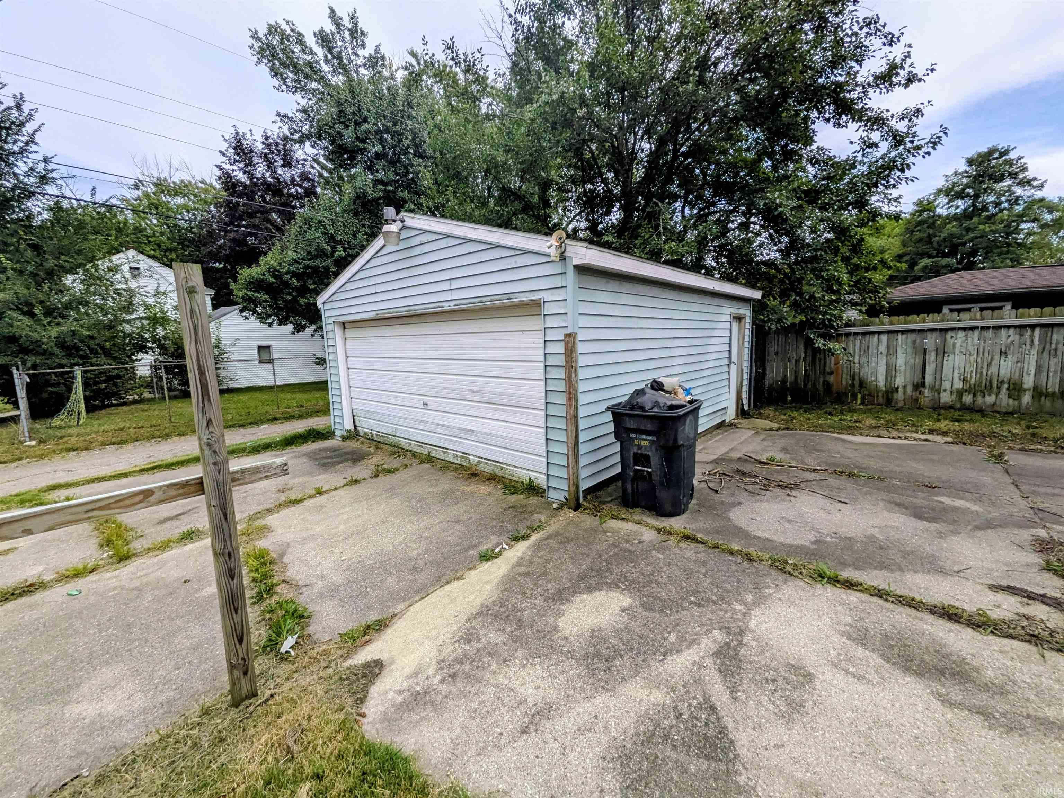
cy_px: 399
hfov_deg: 102.1
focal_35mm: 14
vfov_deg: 85.7
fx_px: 430
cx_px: 532
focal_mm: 1.85
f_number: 2.2
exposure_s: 1/2915
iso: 69
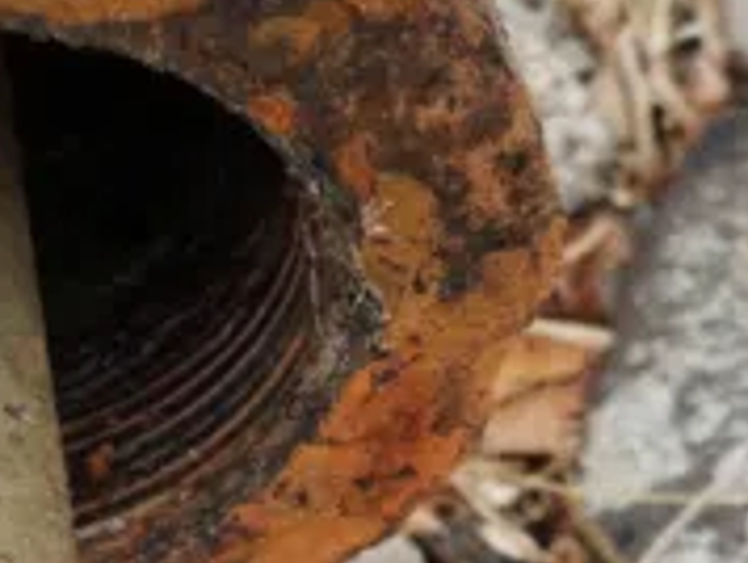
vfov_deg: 14.3
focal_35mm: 104
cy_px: 336
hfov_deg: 18.5
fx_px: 2250
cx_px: 46
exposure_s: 1/205
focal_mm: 4.75
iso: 100
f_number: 1.8
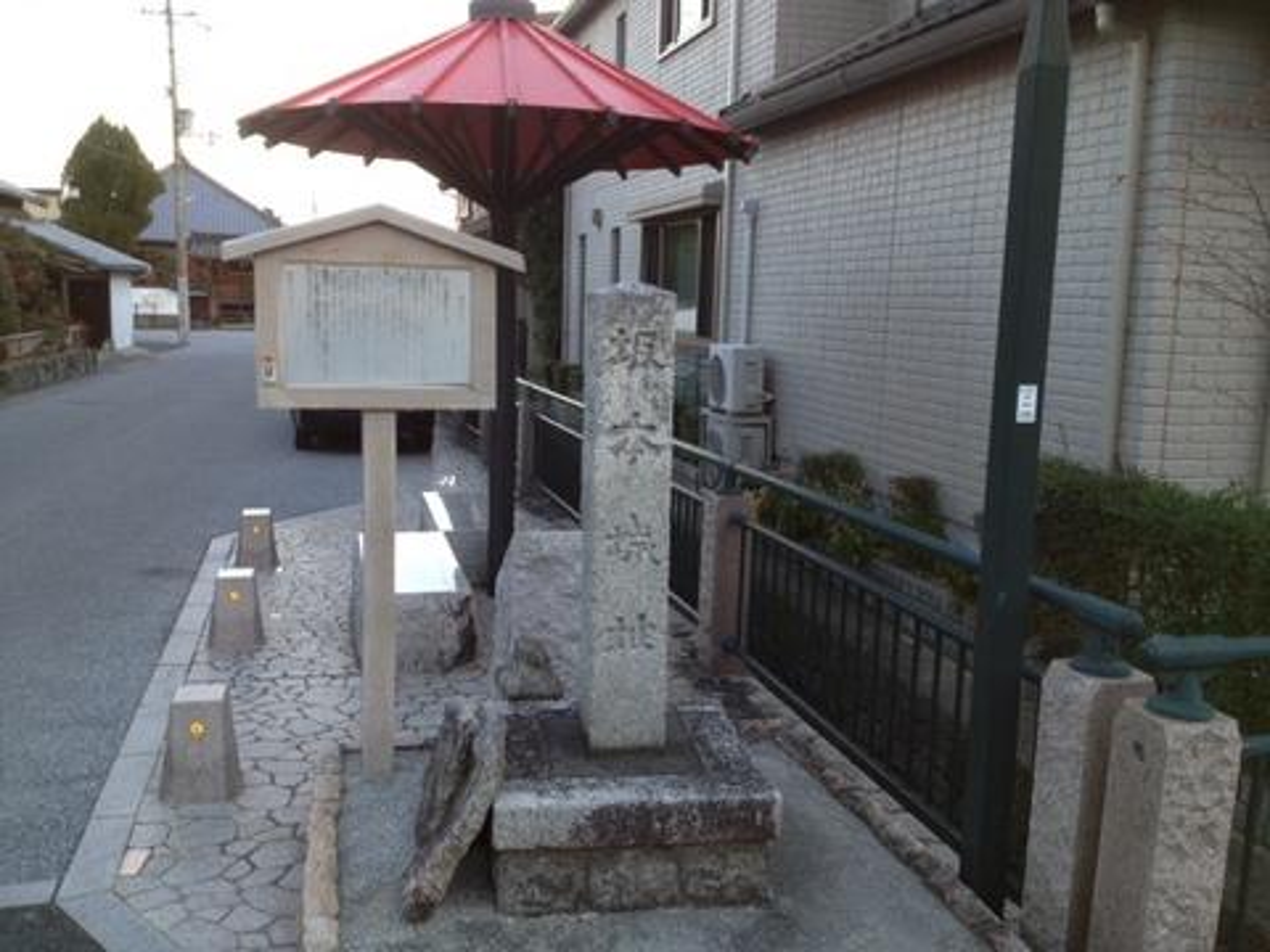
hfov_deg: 52.6
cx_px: 635
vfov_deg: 40.7
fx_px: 1284
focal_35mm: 35
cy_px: 476
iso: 64
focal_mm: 4.28
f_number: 2.4
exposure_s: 1/60
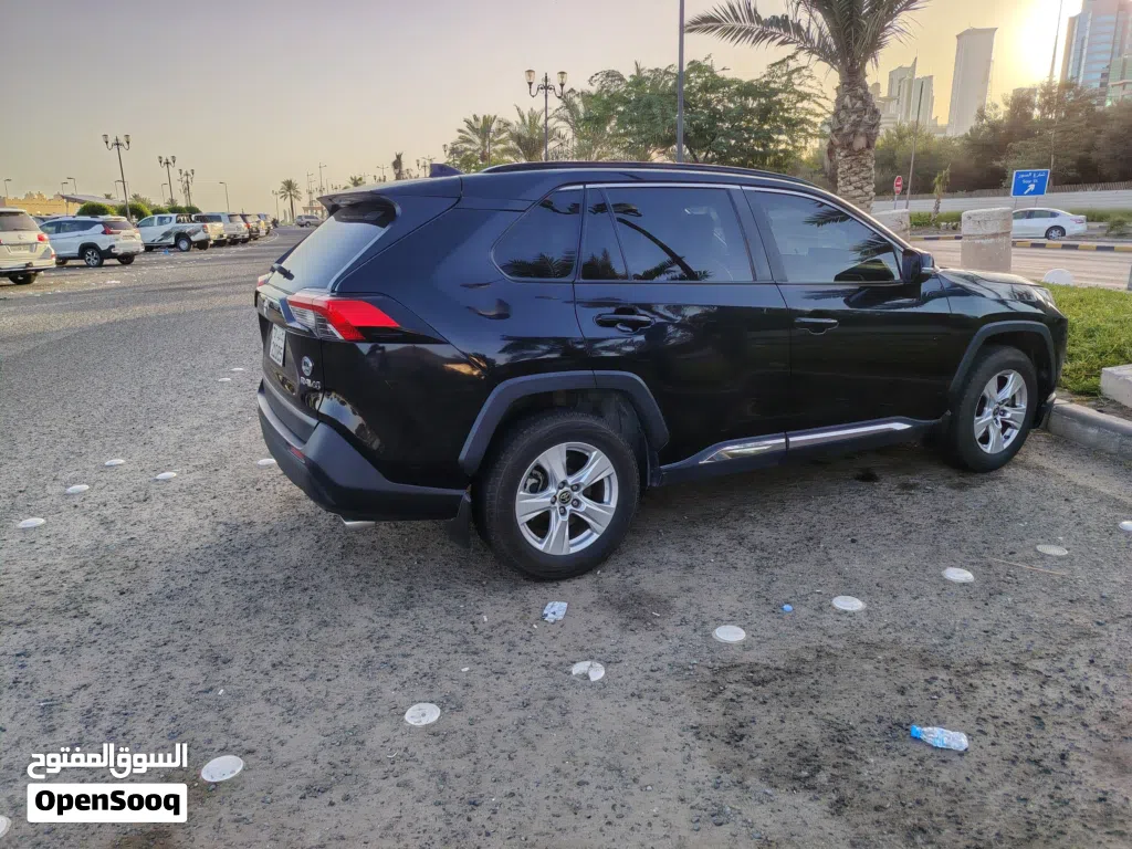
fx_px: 785
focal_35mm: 24
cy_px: 424
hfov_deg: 71.6
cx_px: 566
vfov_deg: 56.8
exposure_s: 1/319
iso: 100
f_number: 1.75
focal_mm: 5.25
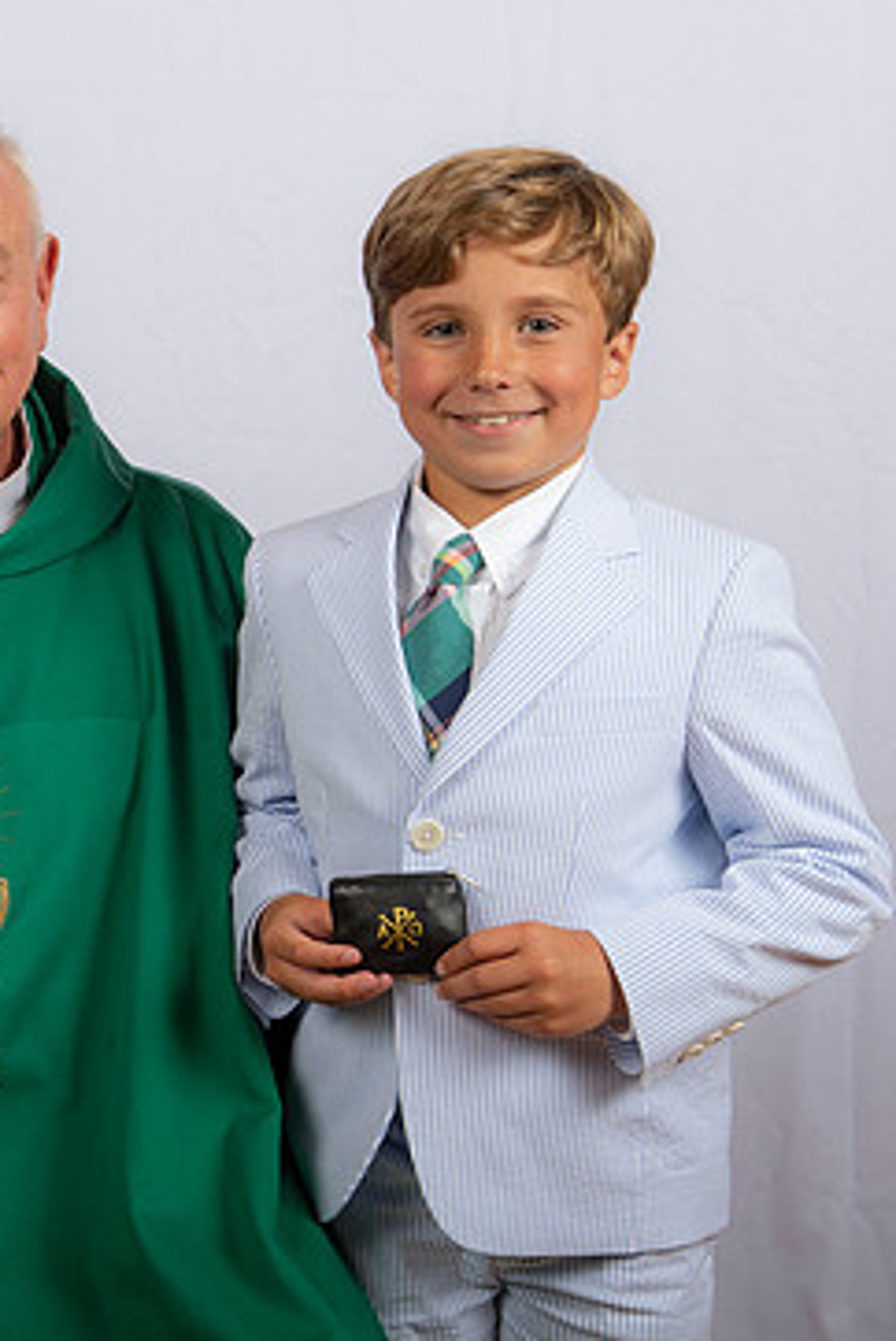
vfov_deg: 25.3
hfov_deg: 16.6
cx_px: -74
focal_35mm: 80
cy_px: 696
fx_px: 2981
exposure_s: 1/200
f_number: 8
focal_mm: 50
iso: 320
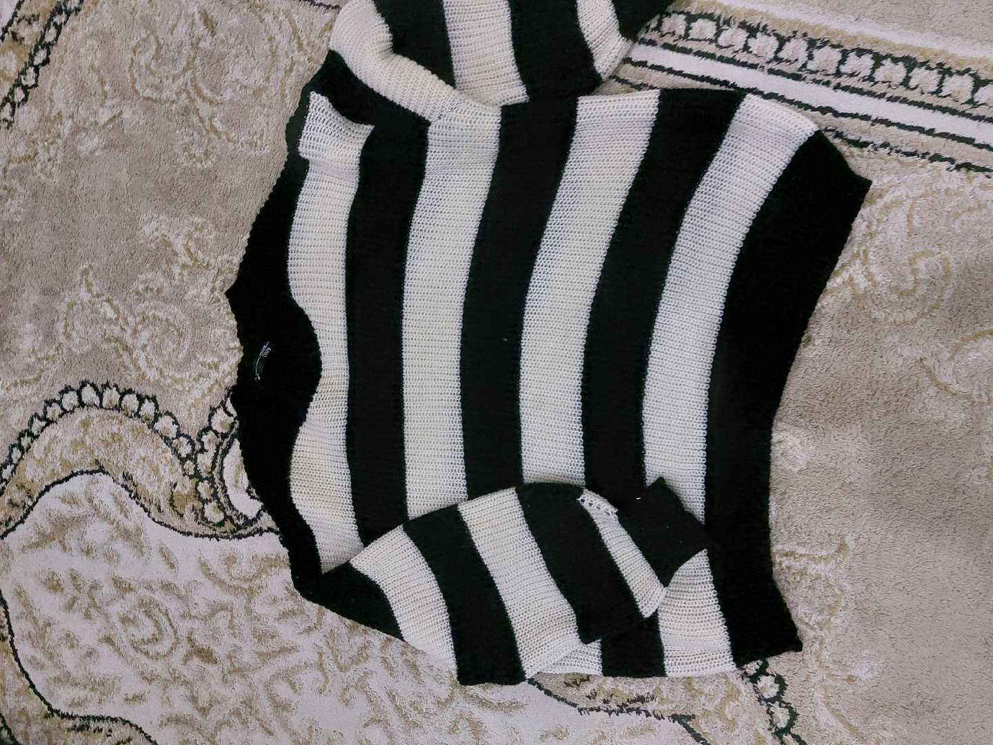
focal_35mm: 24
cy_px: 372
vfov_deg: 56.8
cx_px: 496
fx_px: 688
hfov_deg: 71.6
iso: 800
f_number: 1.8
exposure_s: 1/25
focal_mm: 5.23
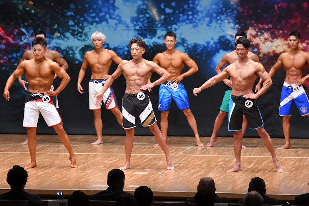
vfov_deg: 6.8
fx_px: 1733
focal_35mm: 202
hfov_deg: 10.2
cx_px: 154
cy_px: 103
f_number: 5.6
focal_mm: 135
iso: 8000
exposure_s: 1/400
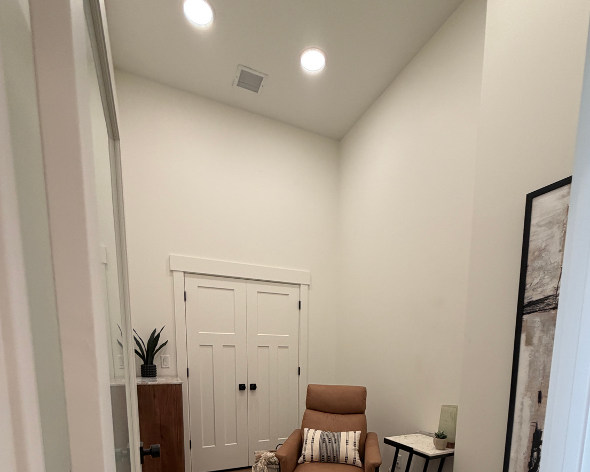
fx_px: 332
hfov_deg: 83.2
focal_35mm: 19
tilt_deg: -8.0
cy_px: 398
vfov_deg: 62.7
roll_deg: -0.5
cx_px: 306
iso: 250
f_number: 2.2
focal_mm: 2.22
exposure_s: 1/120
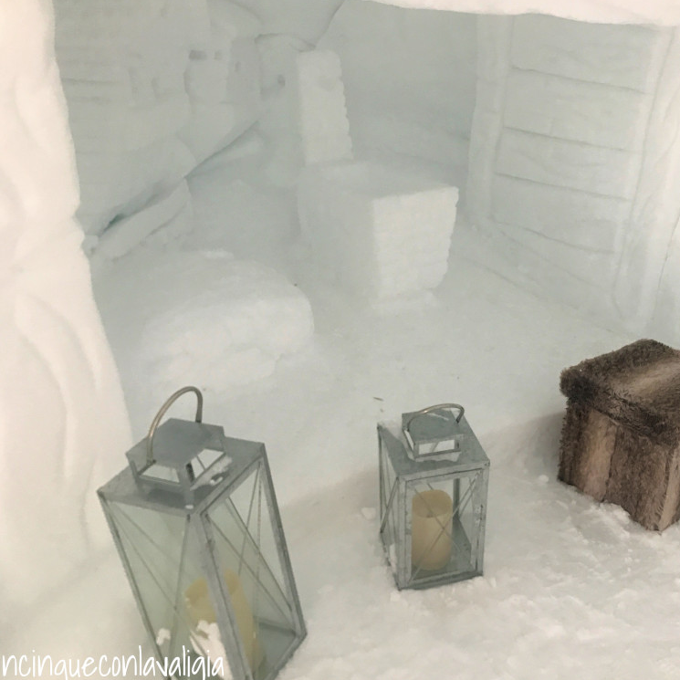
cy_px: 346
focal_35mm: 34
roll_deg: +0.3
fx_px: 756
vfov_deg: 48.4
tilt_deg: -23.5
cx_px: 460
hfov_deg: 47.6
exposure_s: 1/17
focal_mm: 3.99
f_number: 1.8
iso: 64
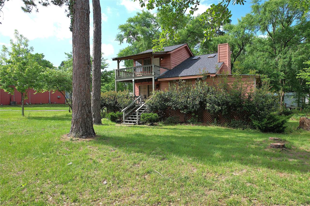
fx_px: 189
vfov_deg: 57.2
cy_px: 103
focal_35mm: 22
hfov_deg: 78.6
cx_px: 155
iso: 100
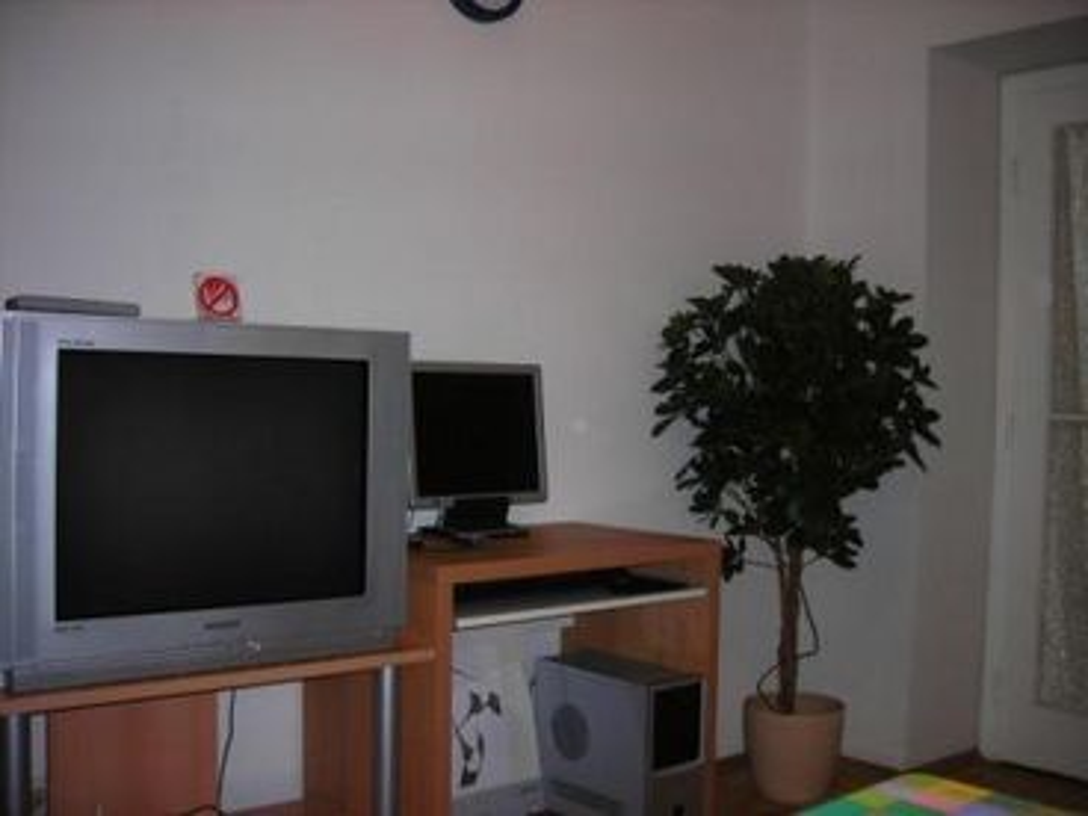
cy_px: 408
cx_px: 544
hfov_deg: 49.0
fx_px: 1194
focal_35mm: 38
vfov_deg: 37.7
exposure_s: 1/60.1
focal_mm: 6.3
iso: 50
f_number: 3.2
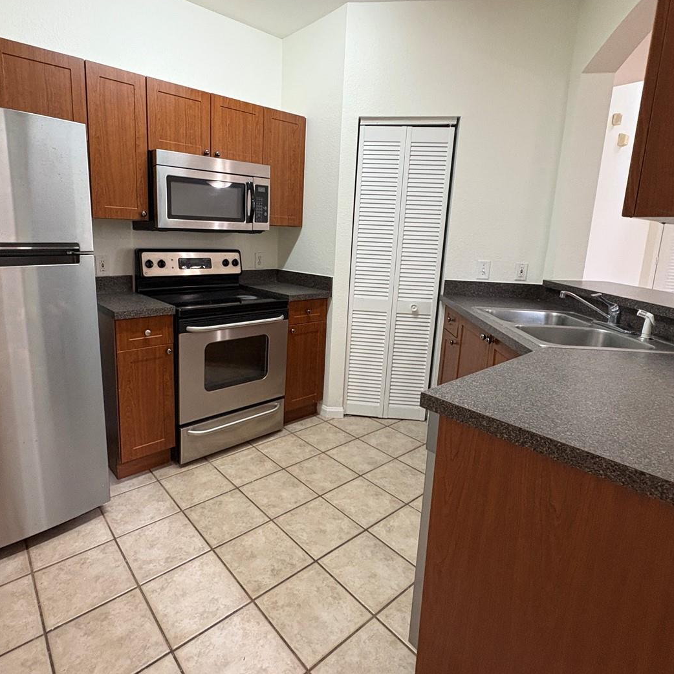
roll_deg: -0.7
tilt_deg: -9.4
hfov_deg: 77.2
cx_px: 287
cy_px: 307
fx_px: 419
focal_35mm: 19
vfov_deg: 77.5
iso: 400
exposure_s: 1/60
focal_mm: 2.22
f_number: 2.2
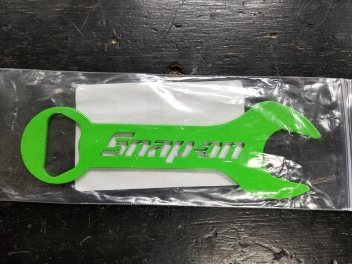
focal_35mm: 26
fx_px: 264
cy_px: 132
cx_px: 176
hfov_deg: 67.3
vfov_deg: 53.1
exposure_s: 1/60
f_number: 1.7
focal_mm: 4.25
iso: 125
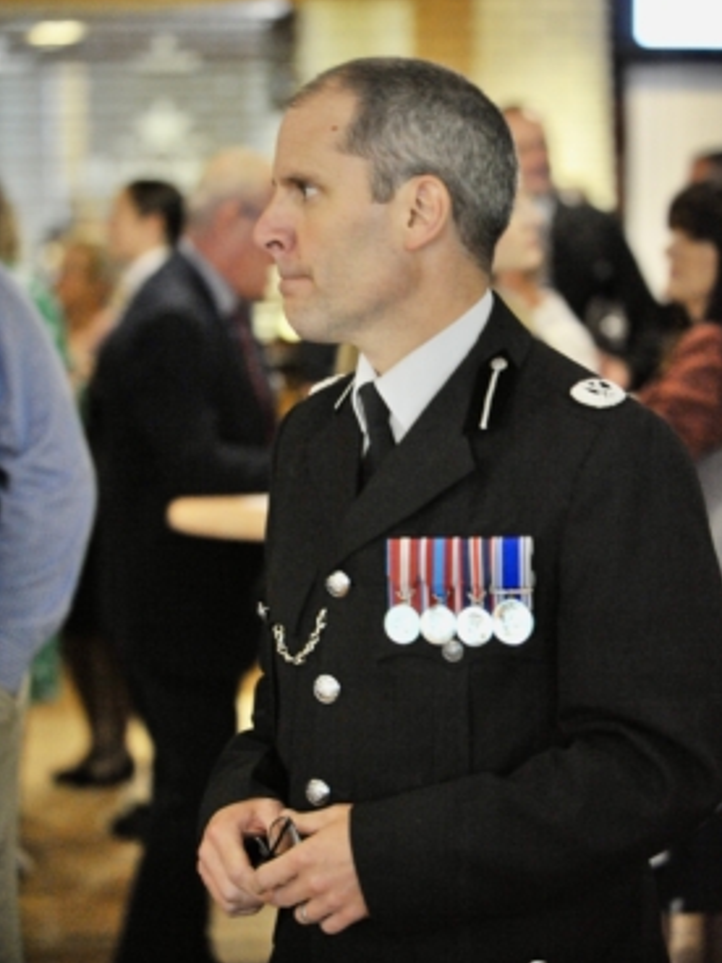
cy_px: 420
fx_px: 2447
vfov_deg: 22.2
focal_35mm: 88
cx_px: 364
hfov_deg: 16.8
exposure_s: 1/160
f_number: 2.8
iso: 6400
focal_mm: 80
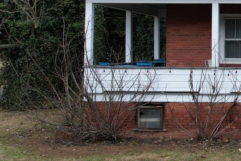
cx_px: 332
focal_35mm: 68
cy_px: 48
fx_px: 455
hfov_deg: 24.8
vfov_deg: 19.9
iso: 100
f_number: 2.8
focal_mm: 8.38
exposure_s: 1/250
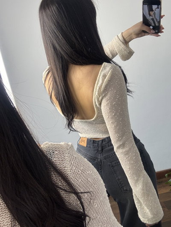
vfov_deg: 60.0
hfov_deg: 46.8
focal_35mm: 30
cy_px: 114
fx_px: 198
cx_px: 86
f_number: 1.9
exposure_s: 1/121
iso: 40
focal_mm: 2.69
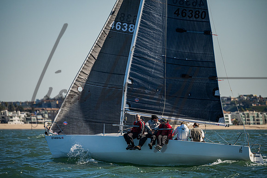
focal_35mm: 350
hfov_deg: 5.9
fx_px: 2596
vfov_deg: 3.9
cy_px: 89
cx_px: 134
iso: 400
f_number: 5.6
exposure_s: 1/6400
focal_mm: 350
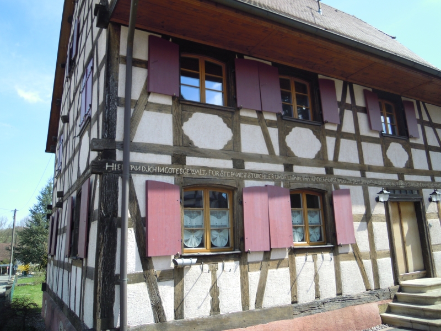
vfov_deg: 49.7
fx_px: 357
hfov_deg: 63.4
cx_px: 220
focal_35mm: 28
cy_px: 166
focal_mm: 5
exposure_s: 1/640
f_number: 2.7
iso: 100
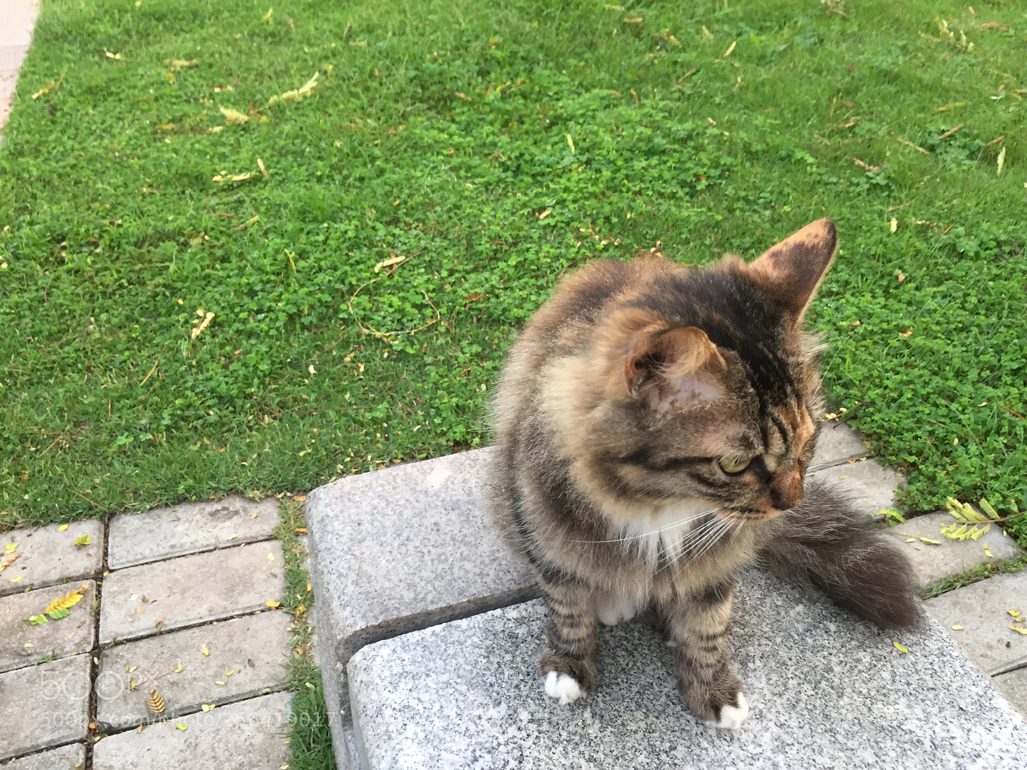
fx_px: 860
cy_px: 385
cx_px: 514
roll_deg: -1.1
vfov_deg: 48.2
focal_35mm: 29
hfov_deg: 61.7
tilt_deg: -38.5
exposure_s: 1/33
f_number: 2.2
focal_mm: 4.15
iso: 80
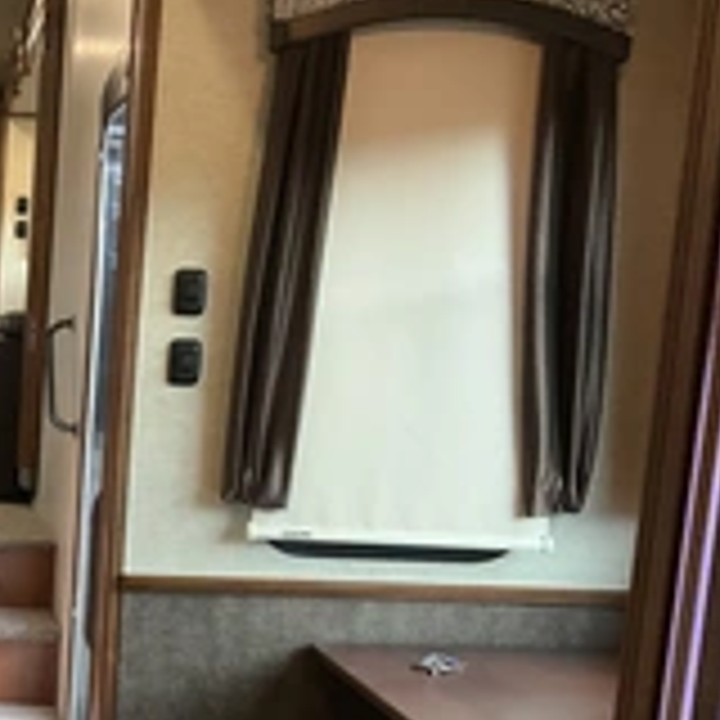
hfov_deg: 24.3
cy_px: 549
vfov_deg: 26.5
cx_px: -153
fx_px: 1506
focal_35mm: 64
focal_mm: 3
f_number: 1.8
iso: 320
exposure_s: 1/58
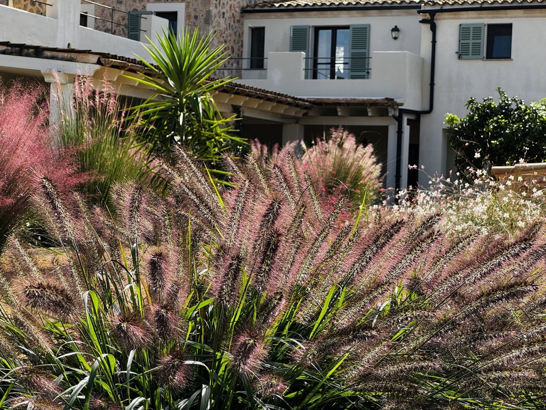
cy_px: 205
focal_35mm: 77
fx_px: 1215
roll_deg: -1.5
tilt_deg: +0.0
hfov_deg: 25.3
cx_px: 273
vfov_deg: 19.1
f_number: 2.8
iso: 25
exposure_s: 1/453
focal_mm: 9
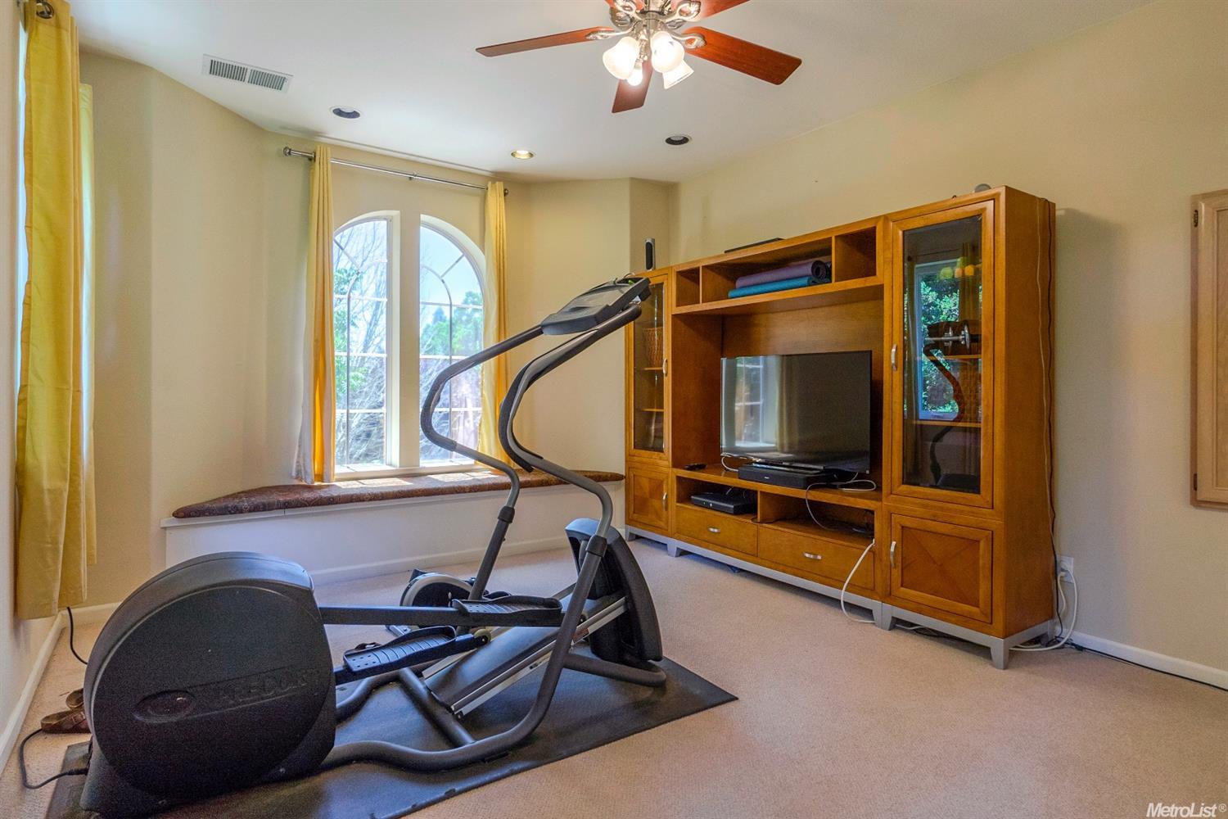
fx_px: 614
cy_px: 410
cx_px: 614
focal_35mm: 18
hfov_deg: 90.0
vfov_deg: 67.4
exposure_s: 1/40
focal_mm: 12
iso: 100
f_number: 5
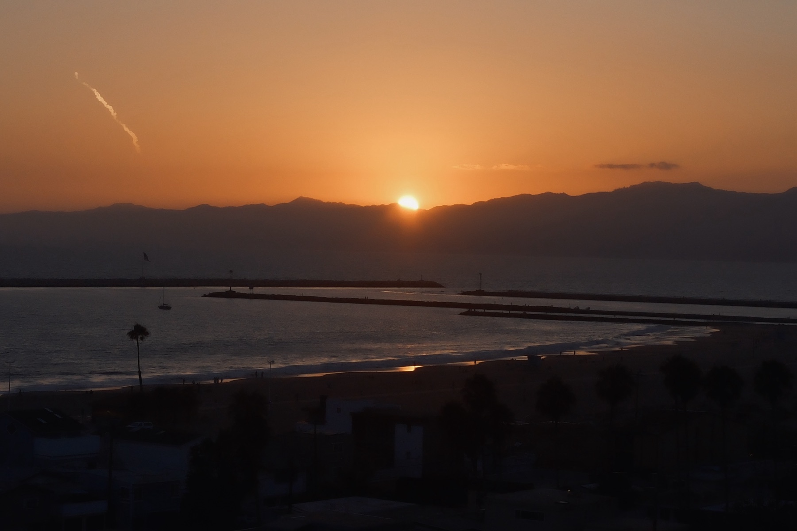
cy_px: 266
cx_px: 398
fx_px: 775
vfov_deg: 37.9
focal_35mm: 35
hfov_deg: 54.4
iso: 640
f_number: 7.1
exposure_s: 1/1500
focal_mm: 23
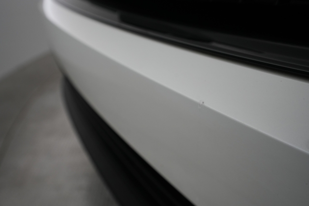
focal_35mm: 28
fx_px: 240
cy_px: 103
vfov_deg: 46.4
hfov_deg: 65.5
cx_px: 154
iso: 1250
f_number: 5.6
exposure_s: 1/100
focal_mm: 28
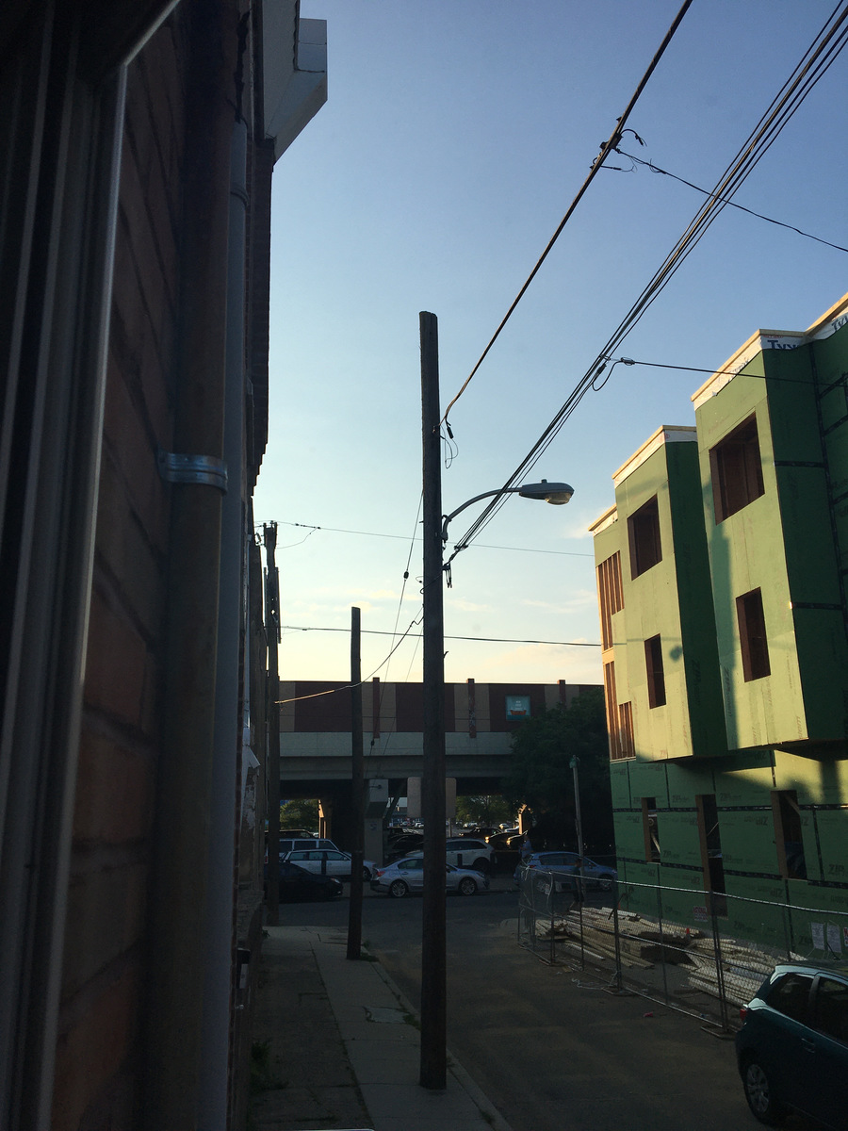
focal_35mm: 29
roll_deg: +1.2
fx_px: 947
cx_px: 424
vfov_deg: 61.7
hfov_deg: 48.2
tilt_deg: +13.6
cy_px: 566
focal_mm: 4.15
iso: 25
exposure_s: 1/1261
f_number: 2.2
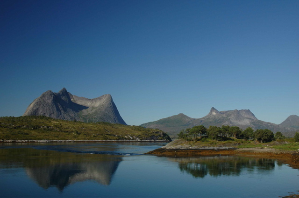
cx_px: 150
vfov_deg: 30.8
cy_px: 99
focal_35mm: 44
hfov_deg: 45.0
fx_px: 361
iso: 200
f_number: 7.1
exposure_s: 1/200
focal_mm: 29
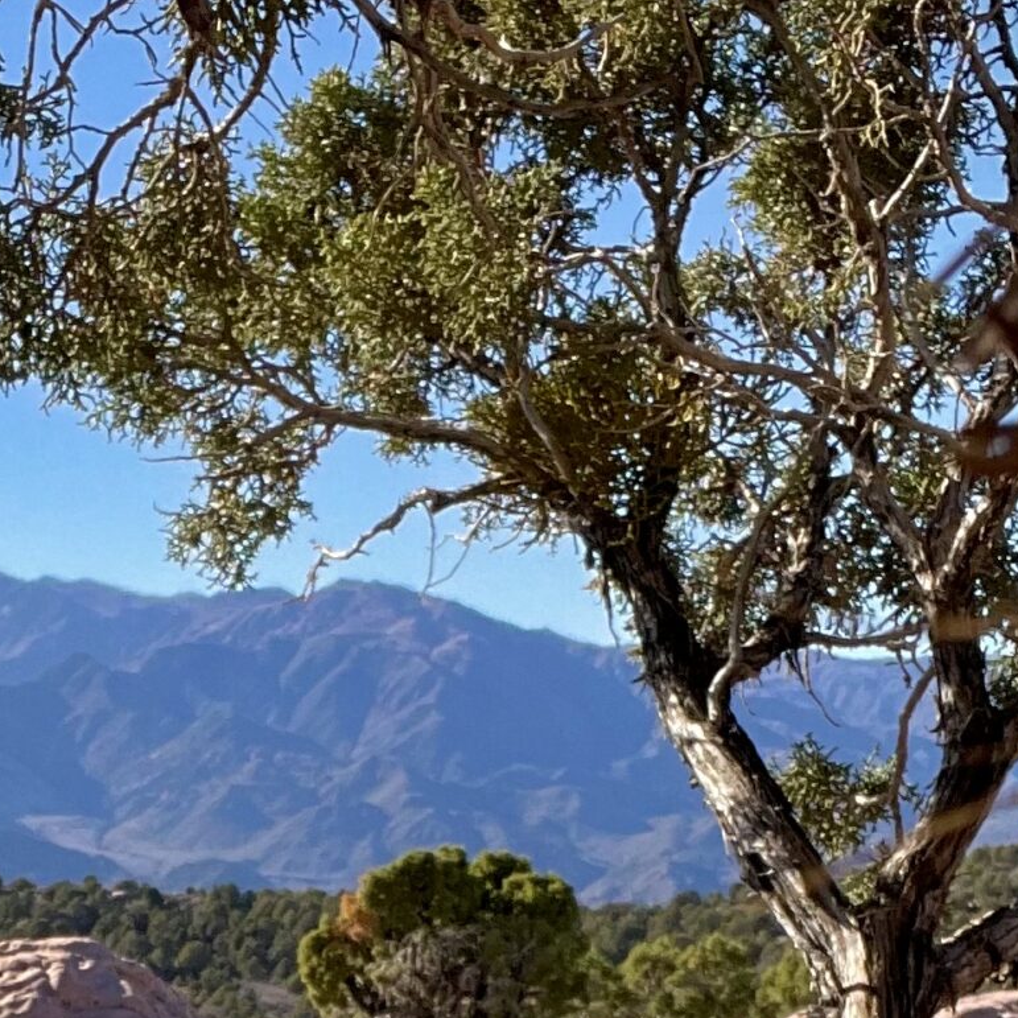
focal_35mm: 88
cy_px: 1161
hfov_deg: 19.5
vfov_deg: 18.8
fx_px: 2928
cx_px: 211
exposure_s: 1/546
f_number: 2.2
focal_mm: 2.71
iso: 25
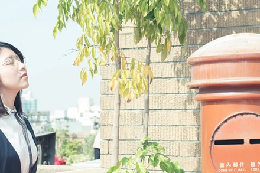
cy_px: 116
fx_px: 657
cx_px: 86
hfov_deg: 22.3
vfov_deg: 15.0
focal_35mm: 91
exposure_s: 1/200
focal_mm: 50
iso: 80
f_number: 5
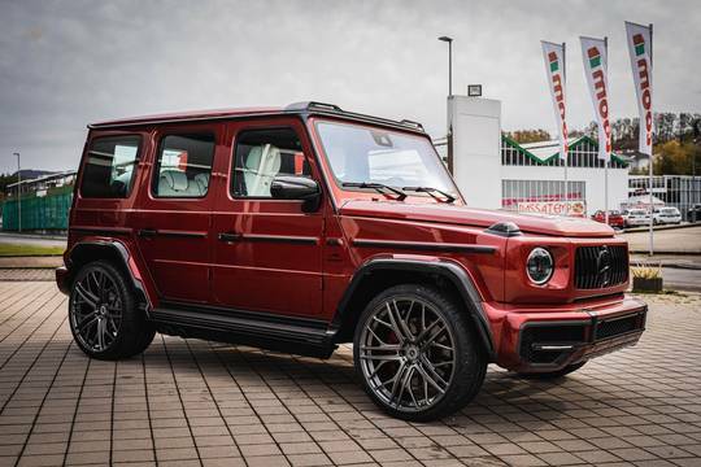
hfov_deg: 47.4
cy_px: 234
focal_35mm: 41
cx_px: 350
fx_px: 798
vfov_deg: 32.6
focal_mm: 41
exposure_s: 1/250
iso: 640
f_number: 5.6
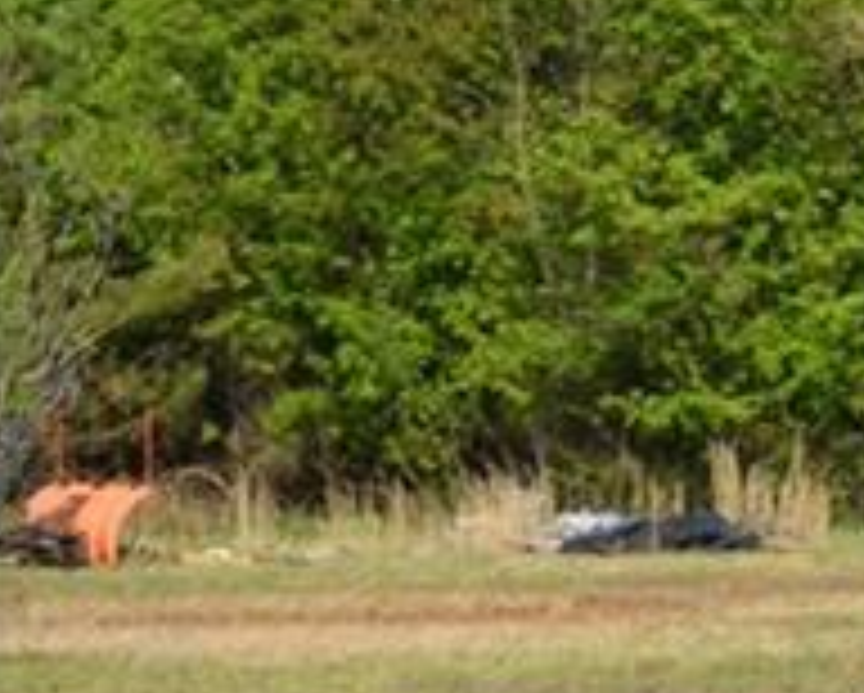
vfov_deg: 7.9
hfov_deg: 8.7
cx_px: 2290
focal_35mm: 195
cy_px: -94
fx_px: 4991
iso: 100
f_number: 8
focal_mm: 26
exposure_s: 1/250
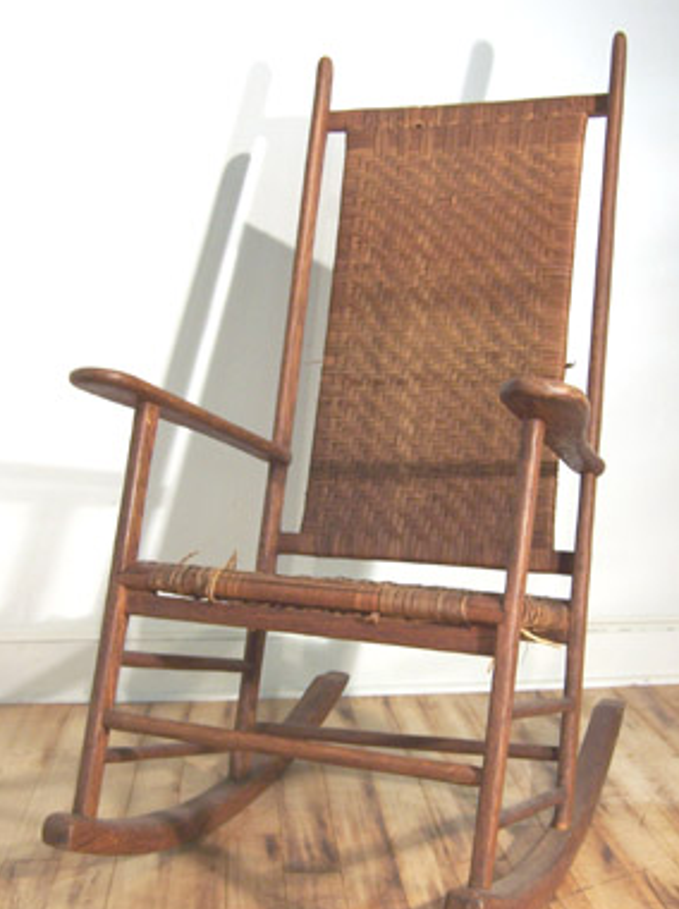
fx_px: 1180
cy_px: 492
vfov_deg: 42.1
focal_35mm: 45
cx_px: 342
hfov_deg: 32.1
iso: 140
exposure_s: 1/15
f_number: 4
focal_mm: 6.7
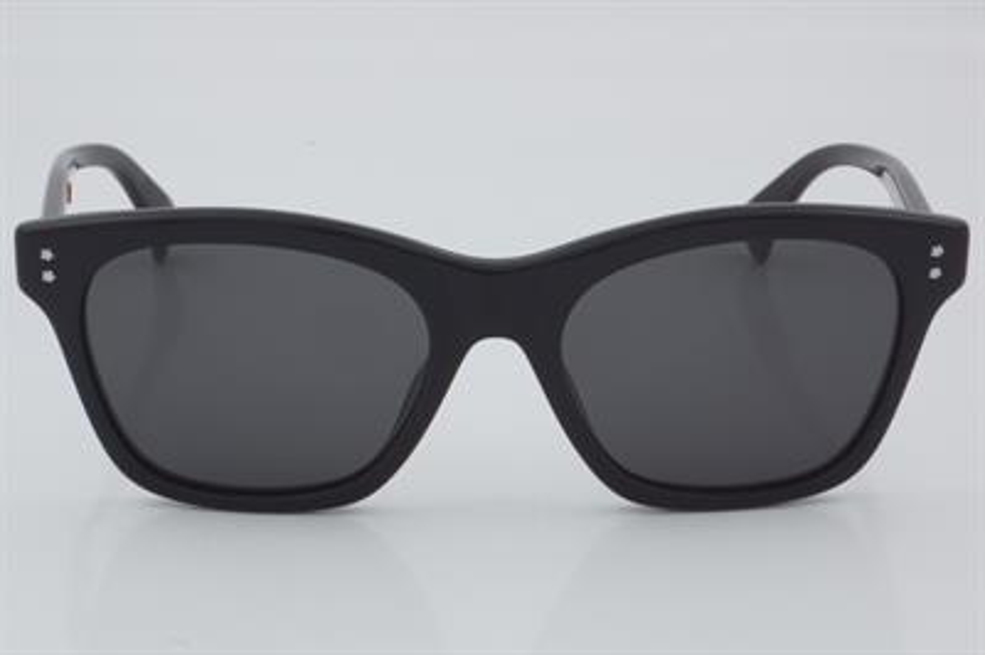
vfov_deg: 18.2
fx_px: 2050
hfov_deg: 27.0
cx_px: 492
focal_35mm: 75
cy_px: 328
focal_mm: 50
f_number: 32
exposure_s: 1/3
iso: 100
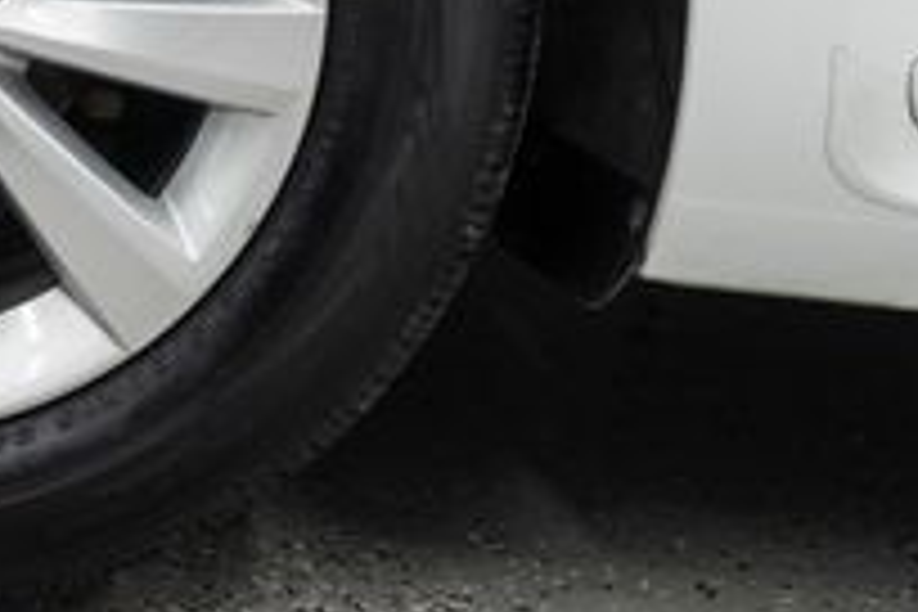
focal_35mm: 132
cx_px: -180
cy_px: -110
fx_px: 3366
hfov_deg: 15.0
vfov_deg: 10.2
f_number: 3.2
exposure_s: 1/40
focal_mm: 28
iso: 250
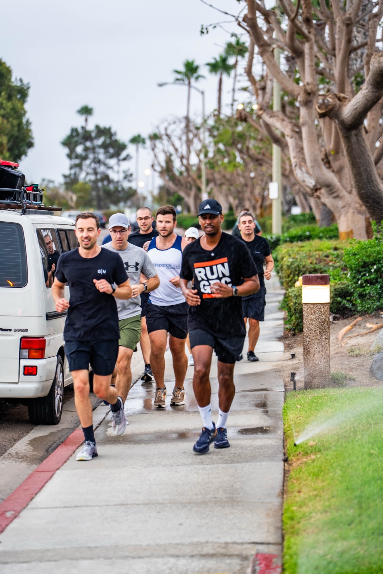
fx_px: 1690
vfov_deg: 19.3
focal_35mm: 106
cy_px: 287
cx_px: 192
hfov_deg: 12.9
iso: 800
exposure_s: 1/125
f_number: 2.8
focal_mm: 106
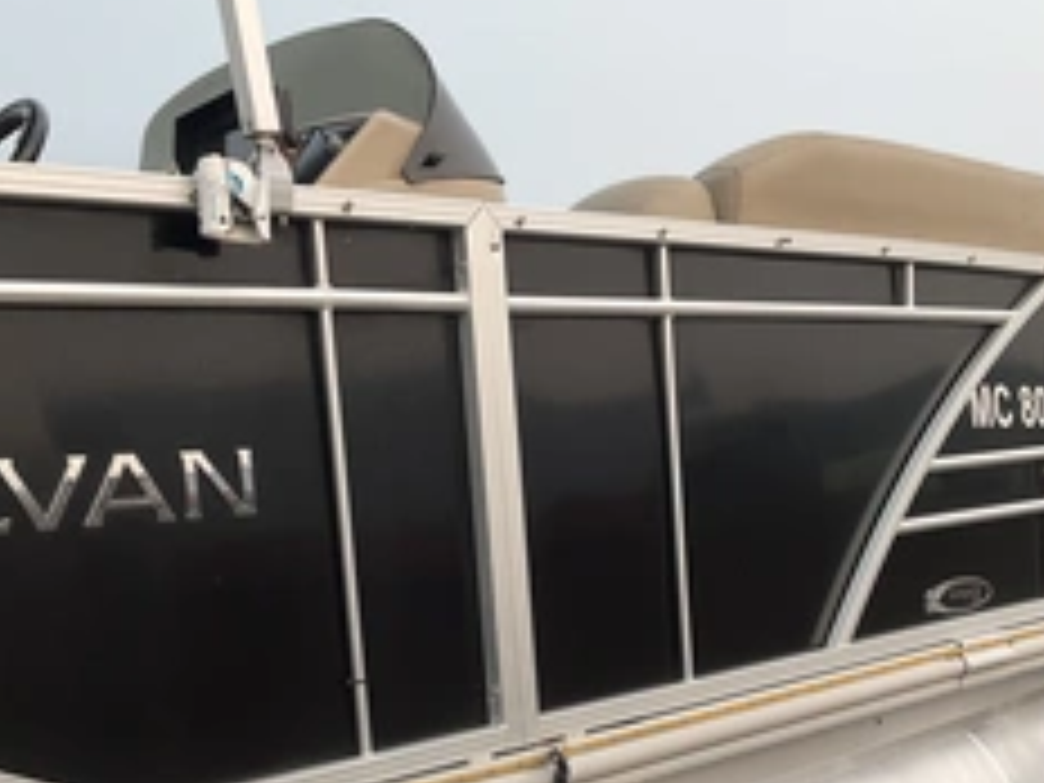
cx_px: 536
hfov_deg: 38.2
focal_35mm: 50
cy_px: 639
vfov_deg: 28.4
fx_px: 1508
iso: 25
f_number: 1.8
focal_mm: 3
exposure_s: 1/855
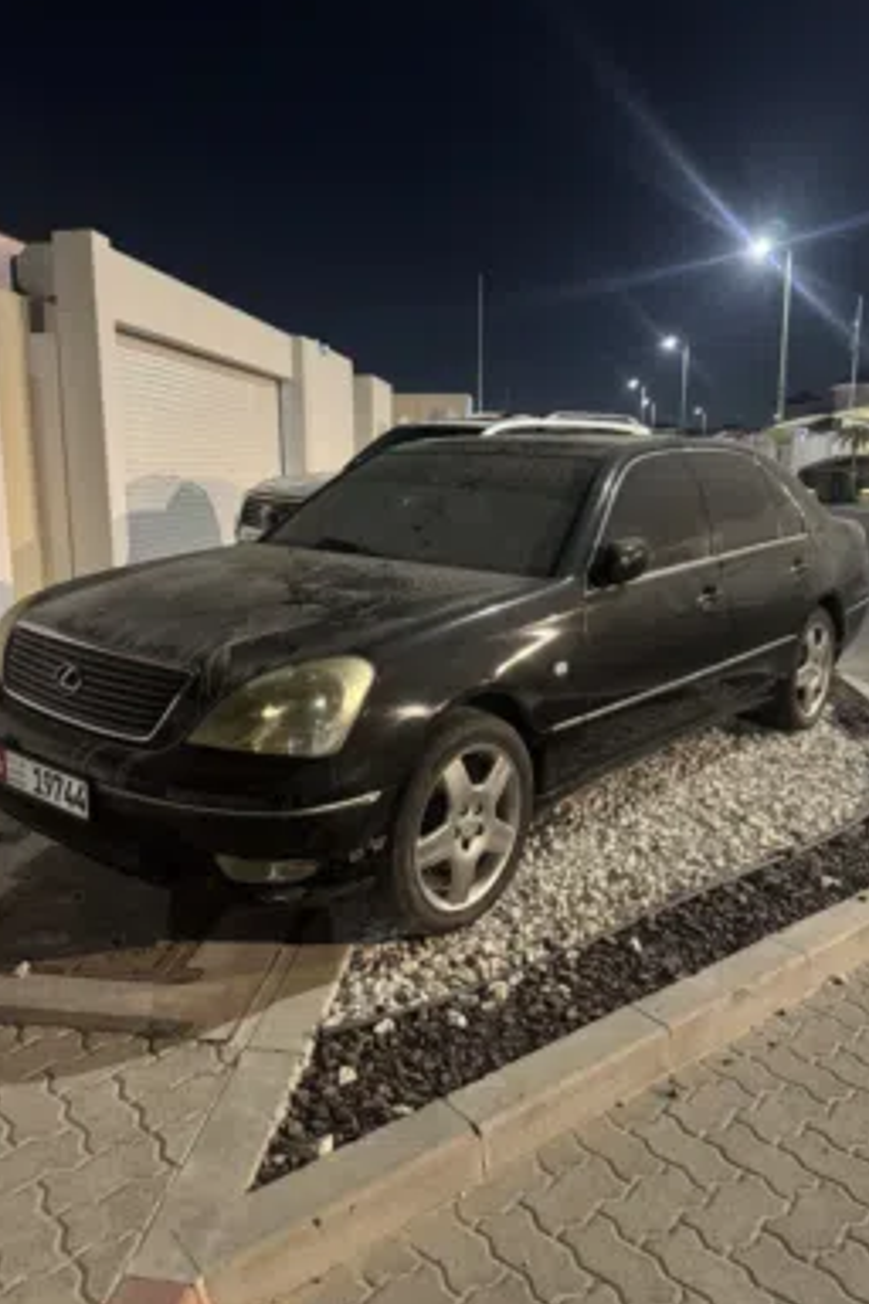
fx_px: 941
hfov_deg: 49.5
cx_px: 445
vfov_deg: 69.4
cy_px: 645
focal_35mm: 26
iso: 1000
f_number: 1.78
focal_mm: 6.76
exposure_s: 1/33
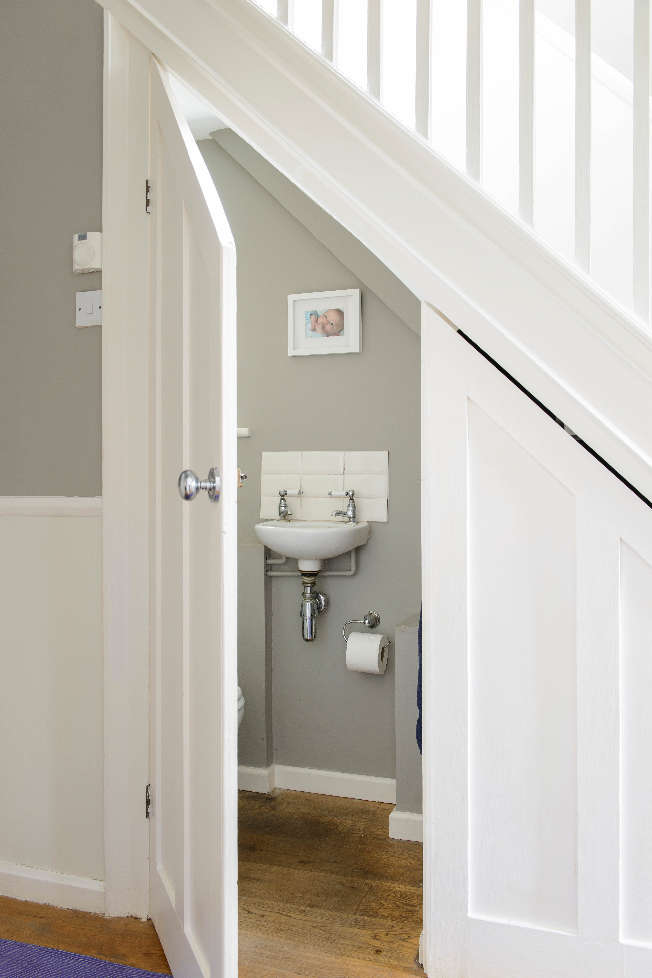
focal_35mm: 31
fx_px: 841
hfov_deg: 42.4
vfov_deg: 60.3
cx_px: 326
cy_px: 489
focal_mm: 31
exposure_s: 1.3
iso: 200
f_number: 7.1
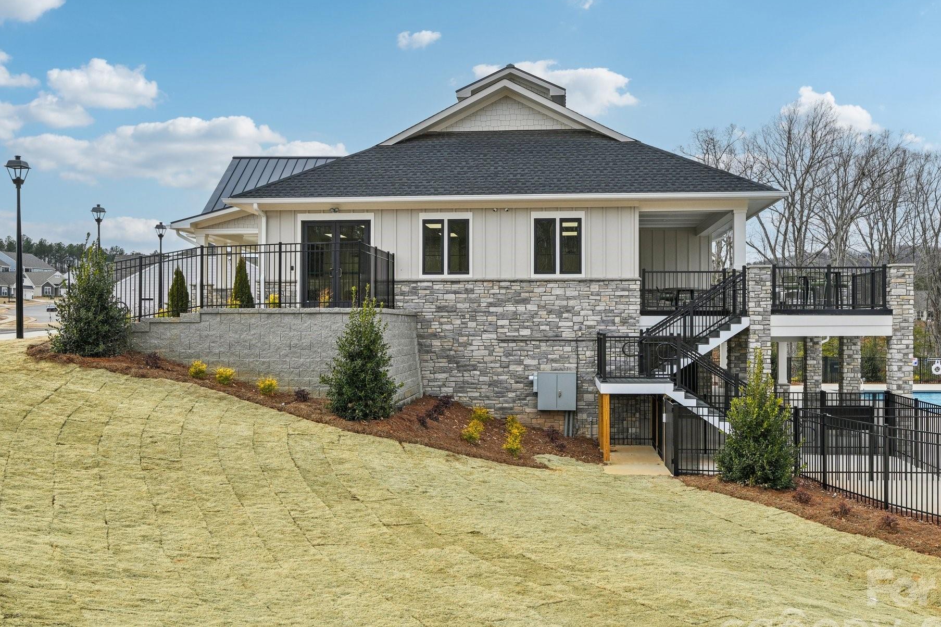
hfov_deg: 55.8
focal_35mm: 34
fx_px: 889
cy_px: 316
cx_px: 500
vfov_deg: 38.9
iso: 64
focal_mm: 20
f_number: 8
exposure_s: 1/80
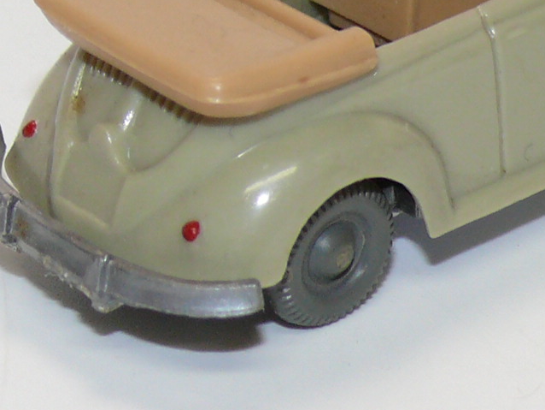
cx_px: 396
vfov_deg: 4.1
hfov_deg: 5.4
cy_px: -15
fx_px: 5765
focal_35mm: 366
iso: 100
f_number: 4
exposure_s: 1/30
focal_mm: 17.3
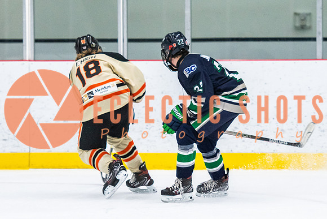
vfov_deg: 4.4
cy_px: 95
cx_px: 201
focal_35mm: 311
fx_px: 2829
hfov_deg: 6.6
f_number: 2.8
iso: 1600
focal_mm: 125
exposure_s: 1/640
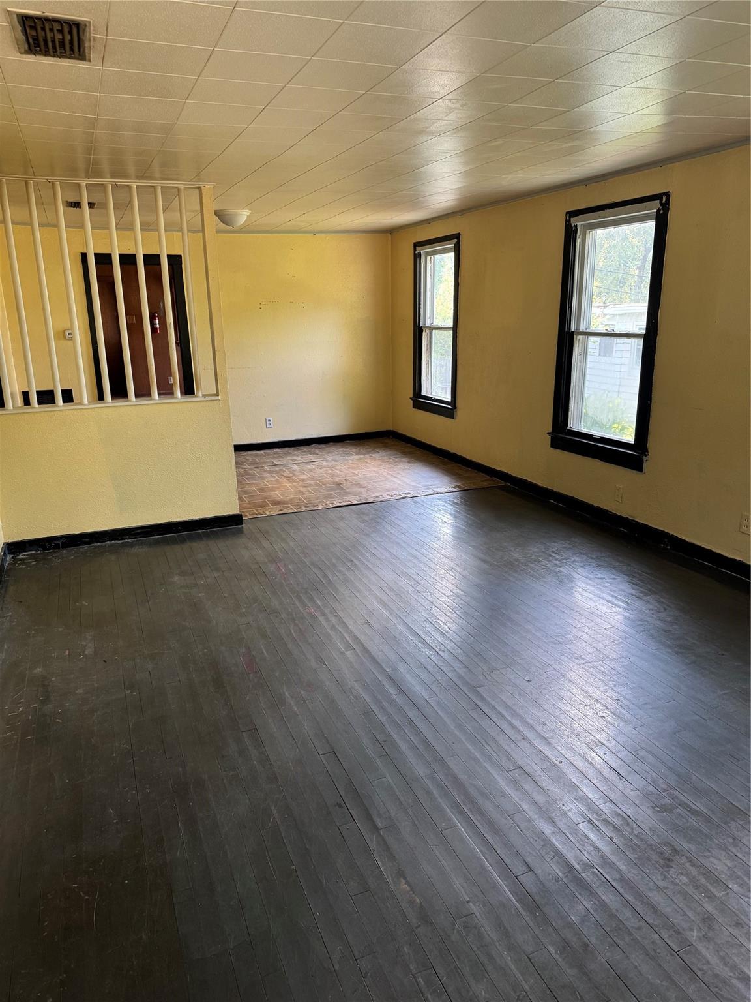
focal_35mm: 24
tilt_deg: -15.9
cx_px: 376
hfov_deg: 56.8
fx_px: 694
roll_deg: +2.0
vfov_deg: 71.6
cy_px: 501
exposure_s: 1/100
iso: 200
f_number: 1.78
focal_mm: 6.76
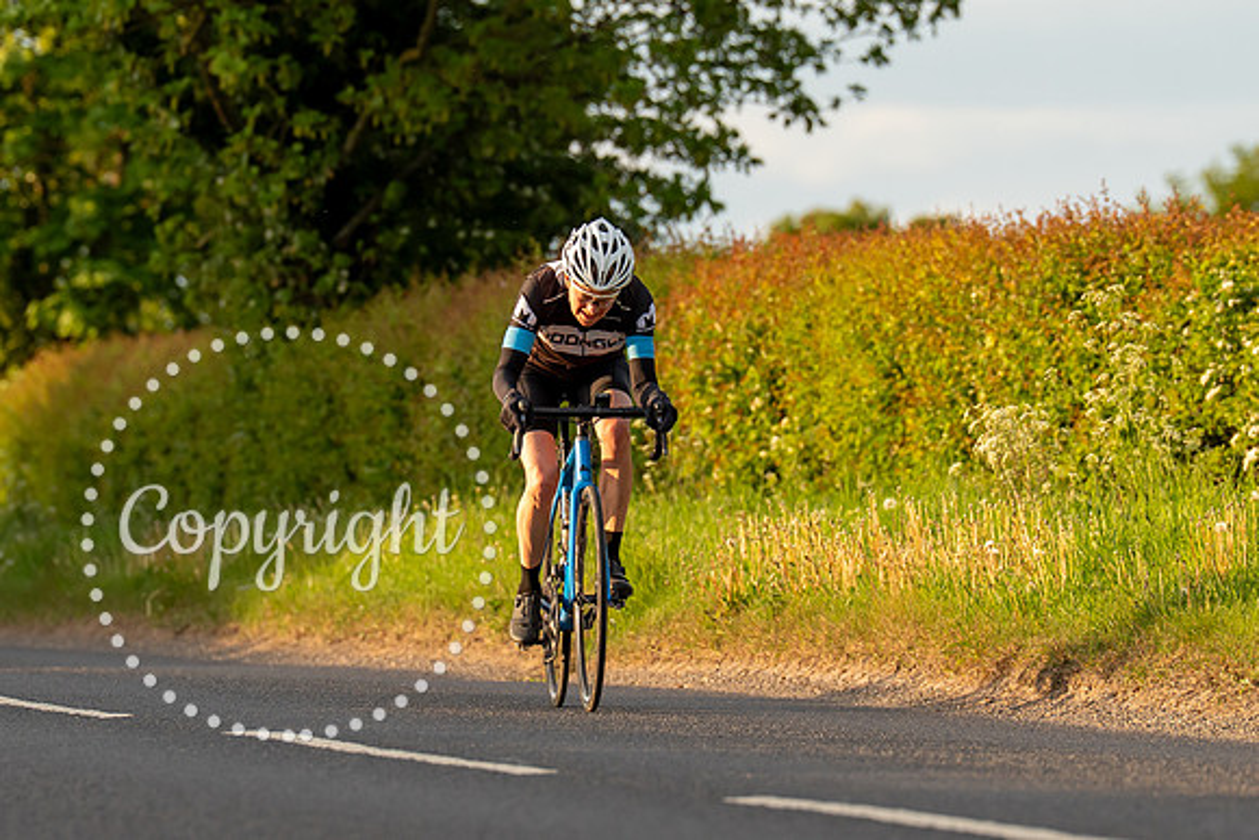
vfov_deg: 3.7
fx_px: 12968
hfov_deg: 5.6
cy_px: 453
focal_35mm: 371
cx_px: 565
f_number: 4
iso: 640
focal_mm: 200
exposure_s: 1/1000
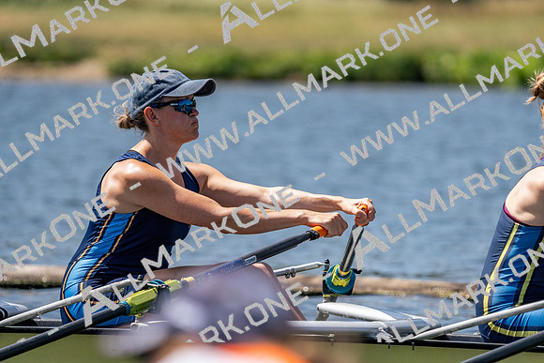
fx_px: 6665
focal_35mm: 441
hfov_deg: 4.7
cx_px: 272
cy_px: 182
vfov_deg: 3.1
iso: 250
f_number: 6.3
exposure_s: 1/2000
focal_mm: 441
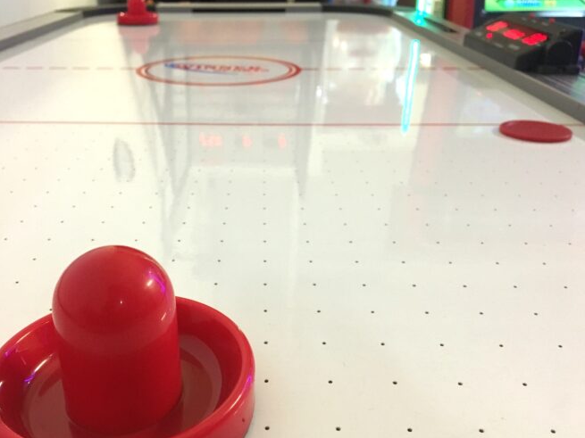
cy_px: 239
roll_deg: -0.2
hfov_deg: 53.8
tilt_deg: -25.4
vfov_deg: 41.7
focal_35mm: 34
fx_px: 574
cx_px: 256
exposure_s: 1/33
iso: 200
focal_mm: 4.15
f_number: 2.2
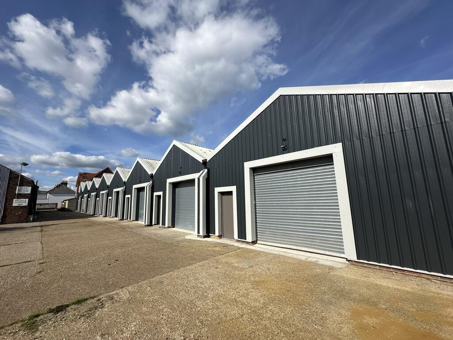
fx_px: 183
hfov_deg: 102.1
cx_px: 226
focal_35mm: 14
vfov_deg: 85.7
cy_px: 170
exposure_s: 1/3610
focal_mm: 2.22
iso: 50
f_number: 2.2
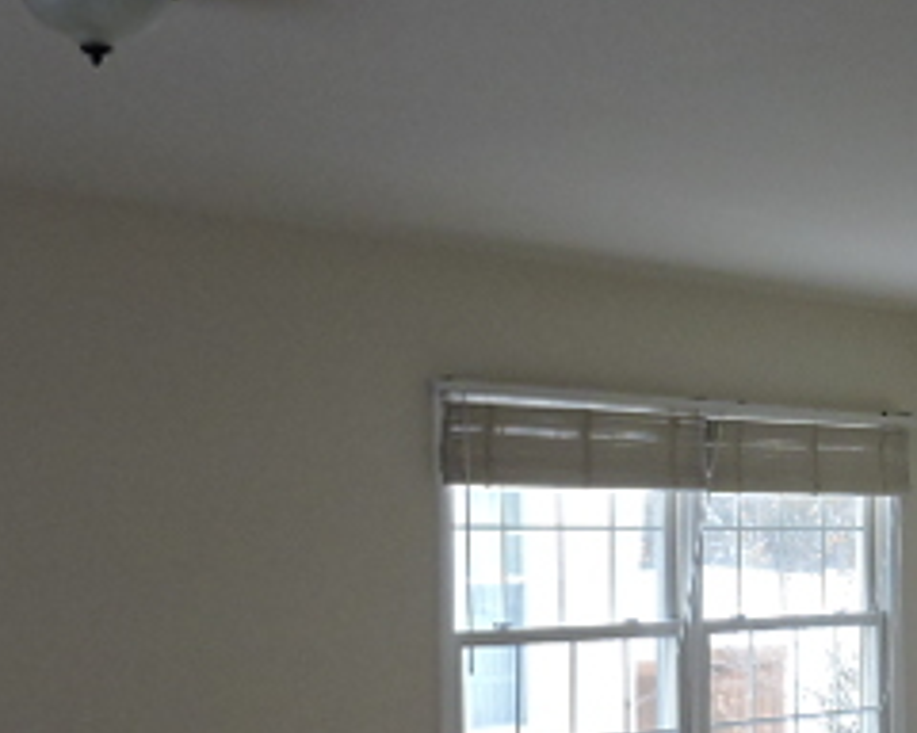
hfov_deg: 23.6
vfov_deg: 19.6
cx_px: 871
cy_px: 523
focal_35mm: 78
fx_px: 2117
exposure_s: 1/160
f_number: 3.1
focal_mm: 5.4
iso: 400
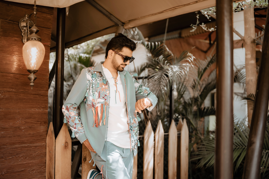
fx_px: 262
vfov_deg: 37.9
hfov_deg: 54.4
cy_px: 90
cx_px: 134
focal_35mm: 35
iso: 400
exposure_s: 1/500
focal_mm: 35
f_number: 1.4
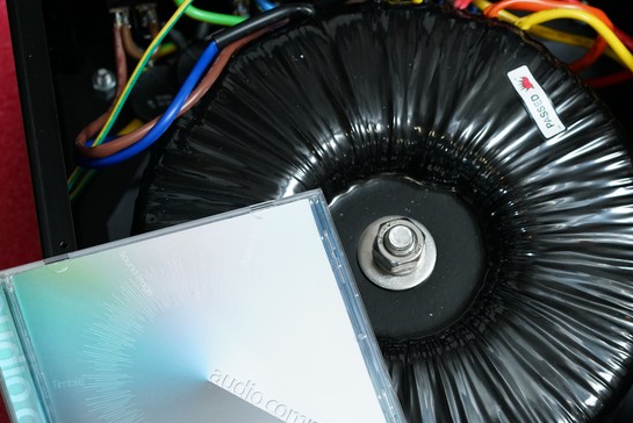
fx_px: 2322
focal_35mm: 132
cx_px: 389
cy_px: 301
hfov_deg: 15.5
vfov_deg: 10.4
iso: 1600
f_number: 5.6
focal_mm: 90
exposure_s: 1/60
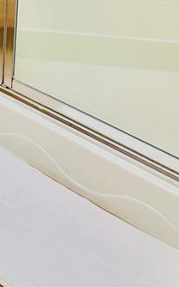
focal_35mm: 99
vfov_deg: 18.1
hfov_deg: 11.9
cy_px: -172
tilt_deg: -5.8
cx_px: -176
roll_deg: -1.6
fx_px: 772
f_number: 1.6
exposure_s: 1/120
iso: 50
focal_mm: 5.96
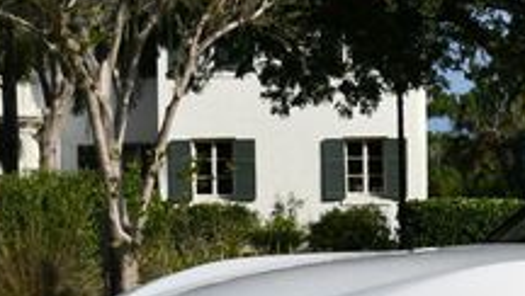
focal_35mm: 149
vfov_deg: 8.2
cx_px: 625
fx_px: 2076
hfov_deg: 14.0
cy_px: 223
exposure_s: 1/400
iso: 100
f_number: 10
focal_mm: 24
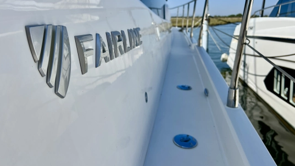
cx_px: 145
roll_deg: +0.5
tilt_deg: -12.4
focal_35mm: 29
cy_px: 67
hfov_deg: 66.1
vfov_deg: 40.0
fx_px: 227
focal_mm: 5.7
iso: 50
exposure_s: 1/6579
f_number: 1.5
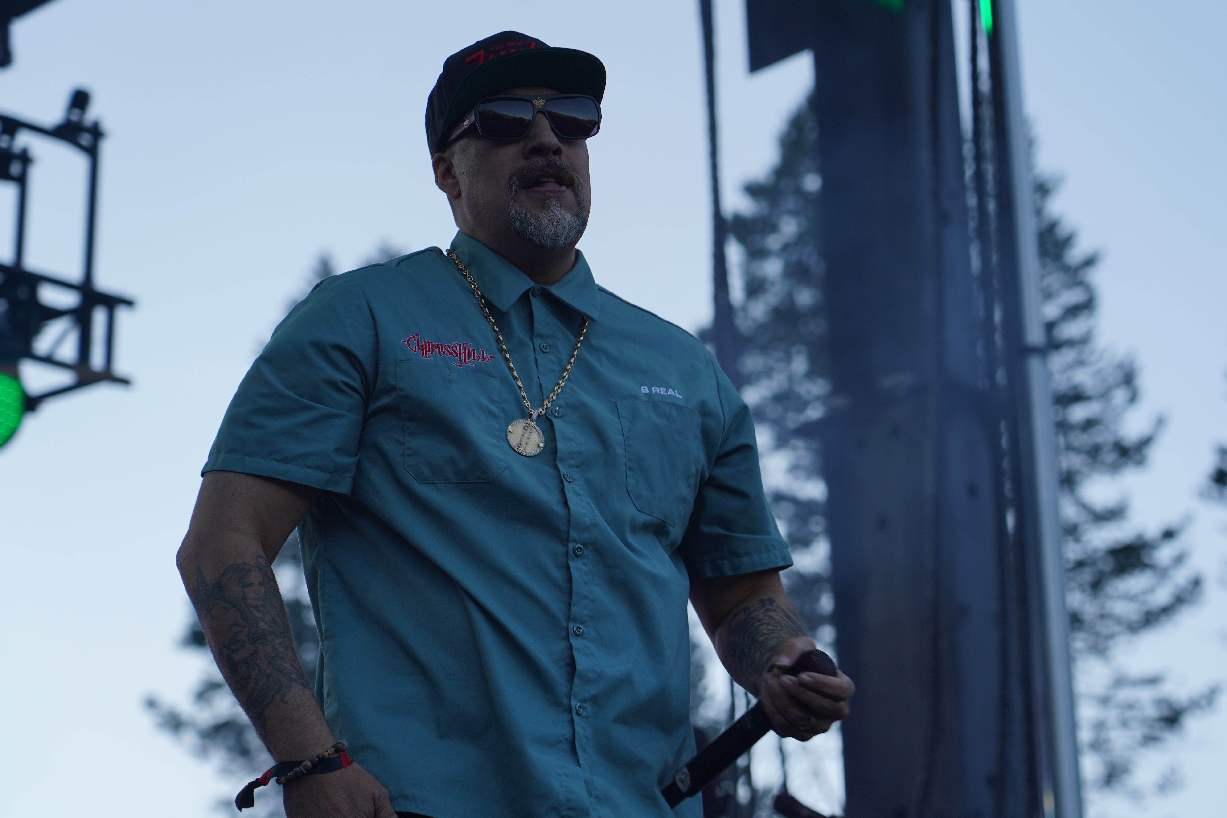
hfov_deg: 16.9
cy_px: 411
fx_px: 4124
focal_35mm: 121
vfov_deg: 11.3
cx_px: 695
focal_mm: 105
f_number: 5
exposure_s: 1/250
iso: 100
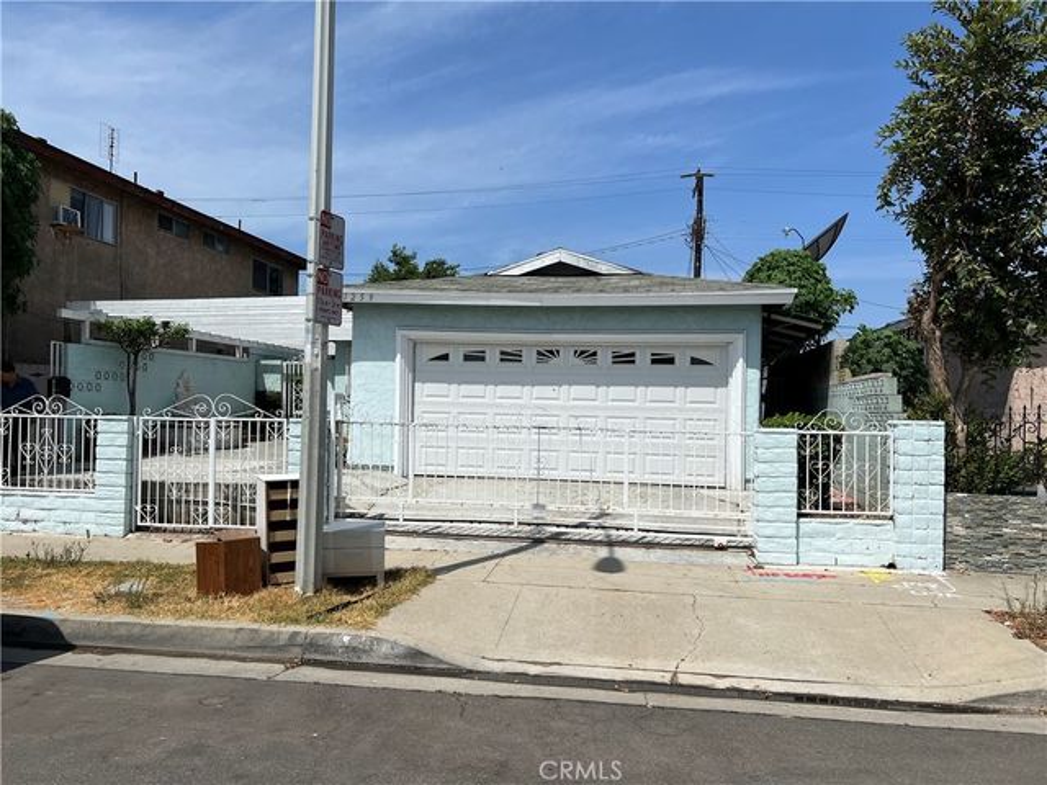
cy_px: 392
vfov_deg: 53.1
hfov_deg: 67.3
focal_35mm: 26
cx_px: 524
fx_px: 786
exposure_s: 1/8000
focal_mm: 5.7
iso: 50
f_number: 1.5
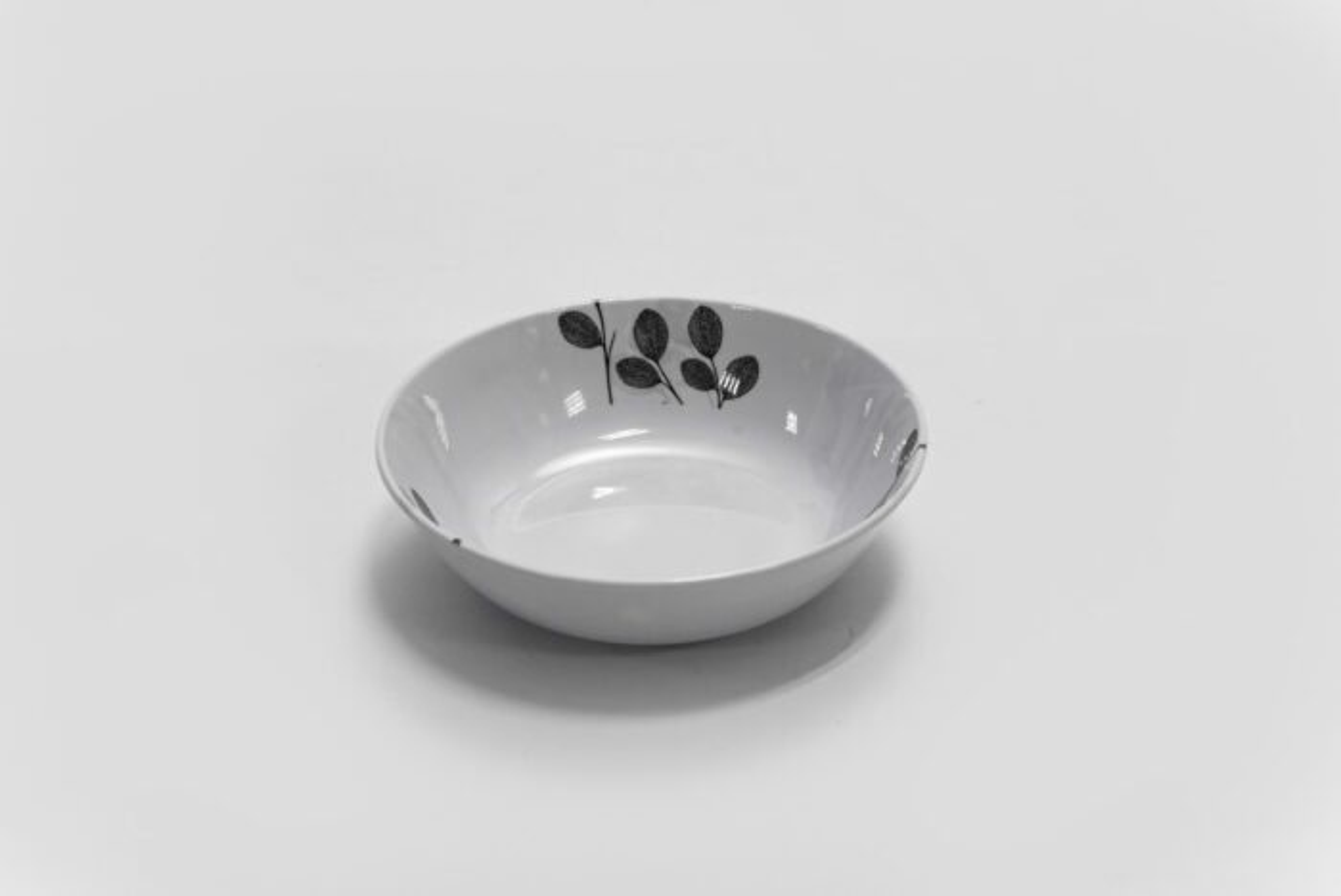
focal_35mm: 70
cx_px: 670
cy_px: 448
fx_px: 2610
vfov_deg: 19.5
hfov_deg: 28.8
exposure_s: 1/100
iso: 3200
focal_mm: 70
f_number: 13
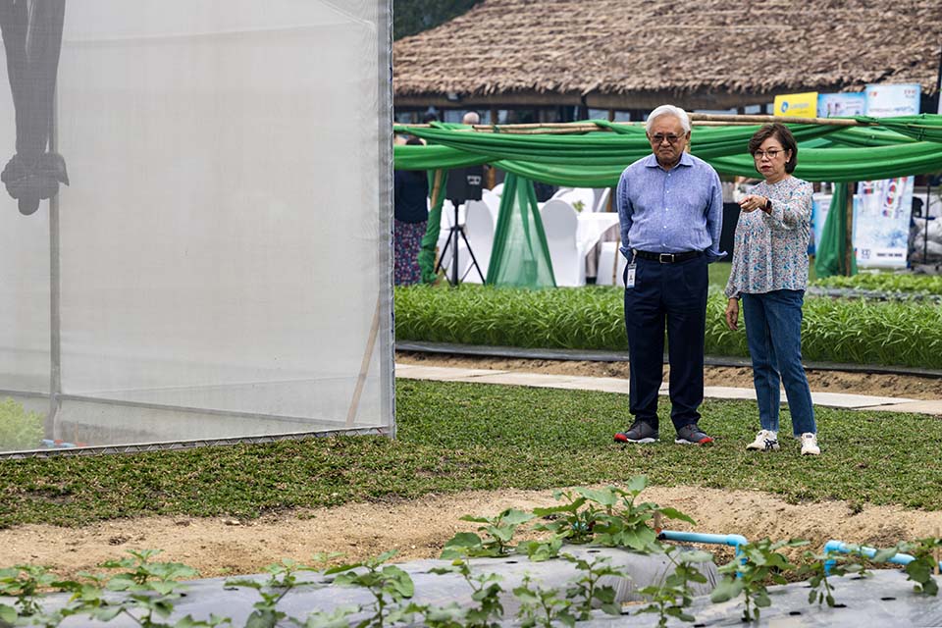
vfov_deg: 10.2
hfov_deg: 15.2
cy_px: 314
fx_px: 3532
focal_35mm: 135
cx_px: 471
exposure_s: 1/320
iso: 220
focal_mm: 135
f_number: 5
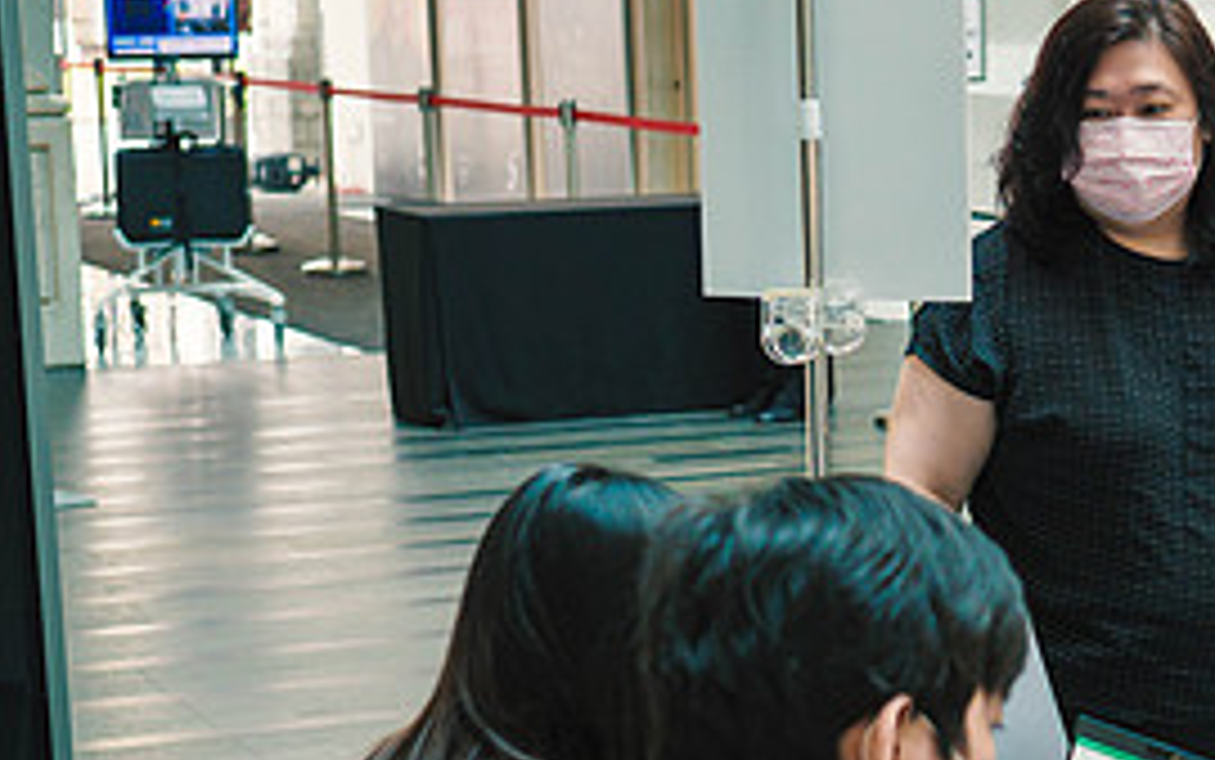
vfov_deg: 11.3
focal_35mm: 116
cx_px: 1197
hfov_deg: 17.6
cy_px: 591
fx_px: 3843
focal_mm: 25
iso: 400
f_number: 2.2
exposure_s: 1/80
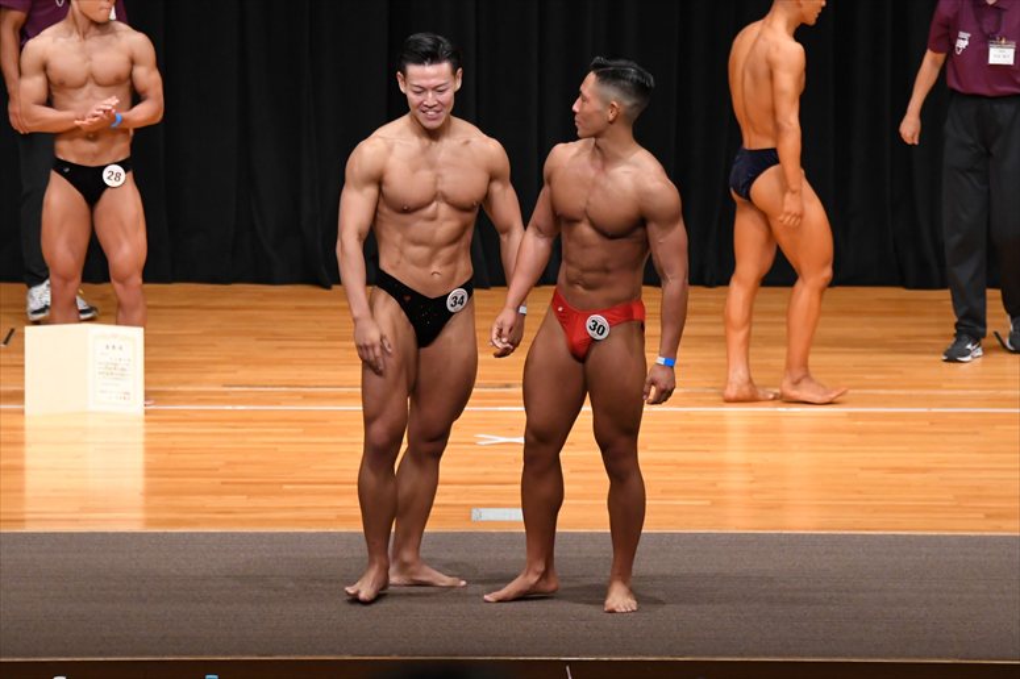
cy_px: 340
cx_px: 510
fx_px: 6372
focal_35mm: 225
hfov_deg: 9.2
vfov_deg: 6.1
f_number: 5.6
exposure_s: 1/400
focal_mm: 150
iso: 4000
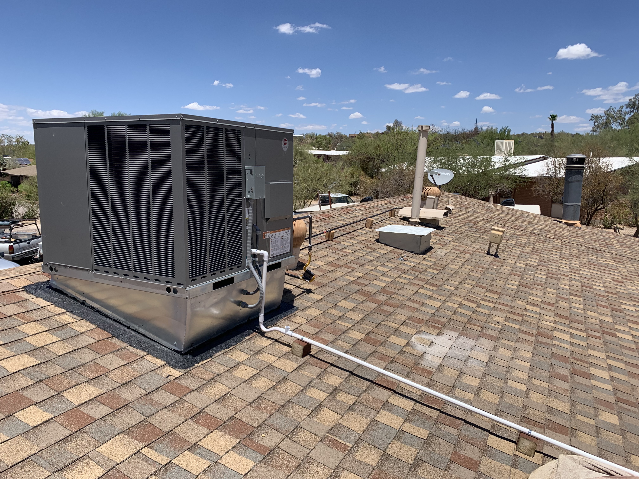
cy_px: 240
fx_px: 480
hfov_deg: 67.3
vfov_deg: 53.1
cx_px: 320
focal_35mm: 26
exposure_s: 1/2915
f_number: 1.8
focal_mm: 4.25
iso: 25
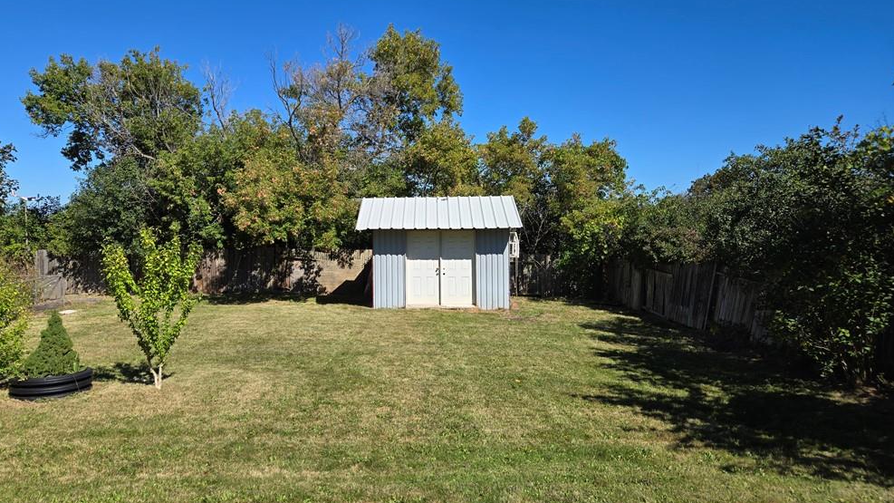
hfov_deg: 71.9
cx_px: 435
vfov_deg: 44.4
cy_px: 240
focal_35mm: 26
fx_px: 616
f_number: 1.8
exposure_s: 1/2222
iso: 25
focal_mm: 5.4
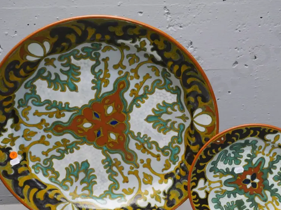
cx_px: 157
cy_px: 132
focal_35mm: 60
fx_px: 487
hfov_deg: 32.2
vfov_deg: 24.3
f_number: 5.6
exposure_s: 1/125
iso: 3200
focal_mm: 22
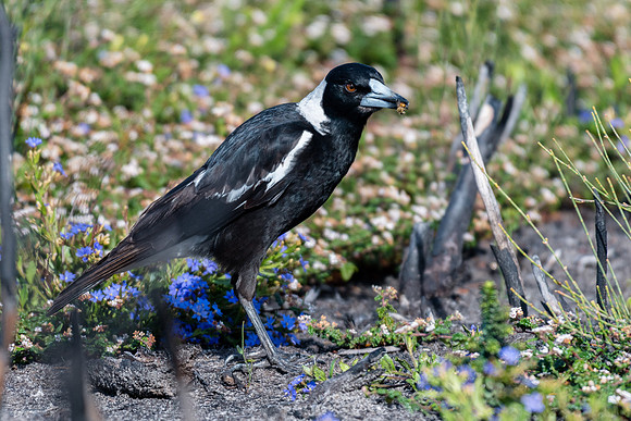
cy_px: 221
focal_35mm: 879
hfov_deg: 2.3
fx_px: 15417
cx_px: 305
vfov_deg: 1.6
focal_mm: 500
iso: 220
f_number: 5.6
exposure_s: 1/640
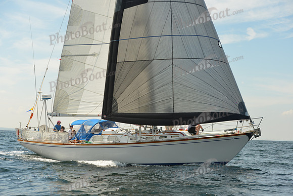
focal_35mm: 70
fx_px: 570
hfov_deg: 28.8
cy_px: 98
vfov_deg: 19.5
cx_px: 146
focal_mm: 70
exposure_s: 1/1250
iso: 320
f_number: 7.1
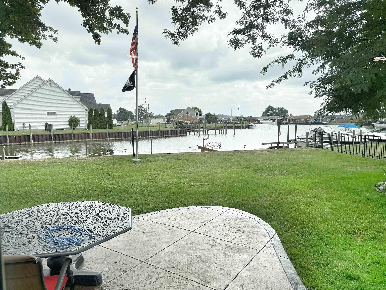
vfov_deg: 56.8
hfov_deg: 71.6
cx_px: 193
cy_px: 145
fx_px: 268
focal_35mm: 24
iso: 80
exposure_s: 1/2907
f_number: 1.78
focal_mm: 6.76
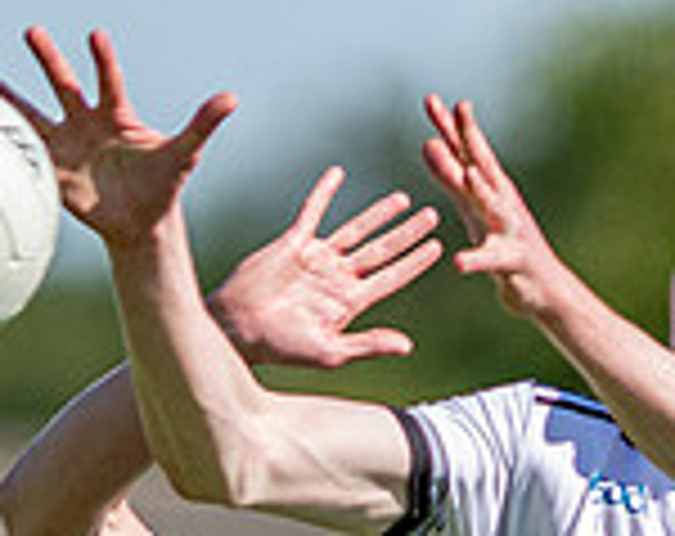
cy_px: 1058
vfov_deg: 0.7
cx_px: 840
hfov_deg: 0.8
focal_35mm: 2350
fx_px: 46795
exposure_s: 1/2000
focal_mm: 300
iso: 100
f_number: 2.8
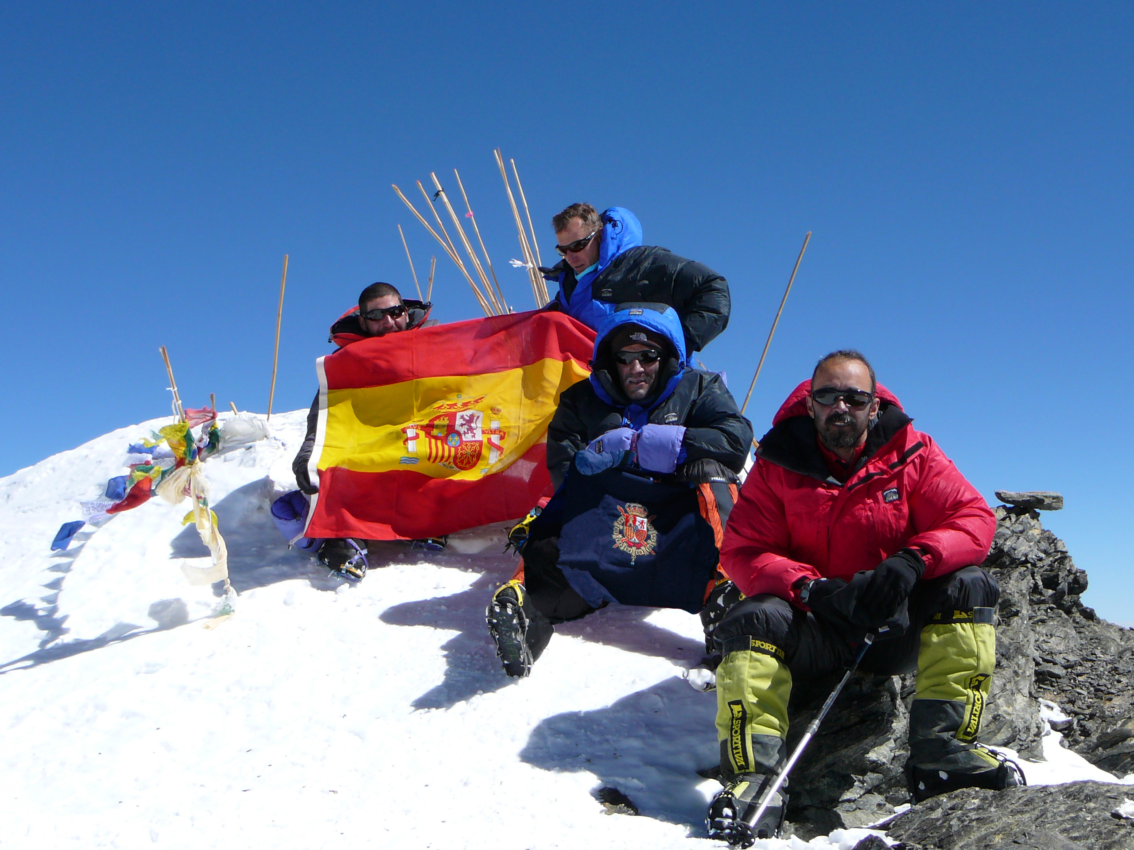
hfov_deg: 31.7
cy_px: 425
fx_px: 1998
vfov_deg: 24.0
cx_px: 567
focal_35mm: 61
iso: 80
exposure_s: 1/400
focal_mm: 9.1
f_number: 5.6
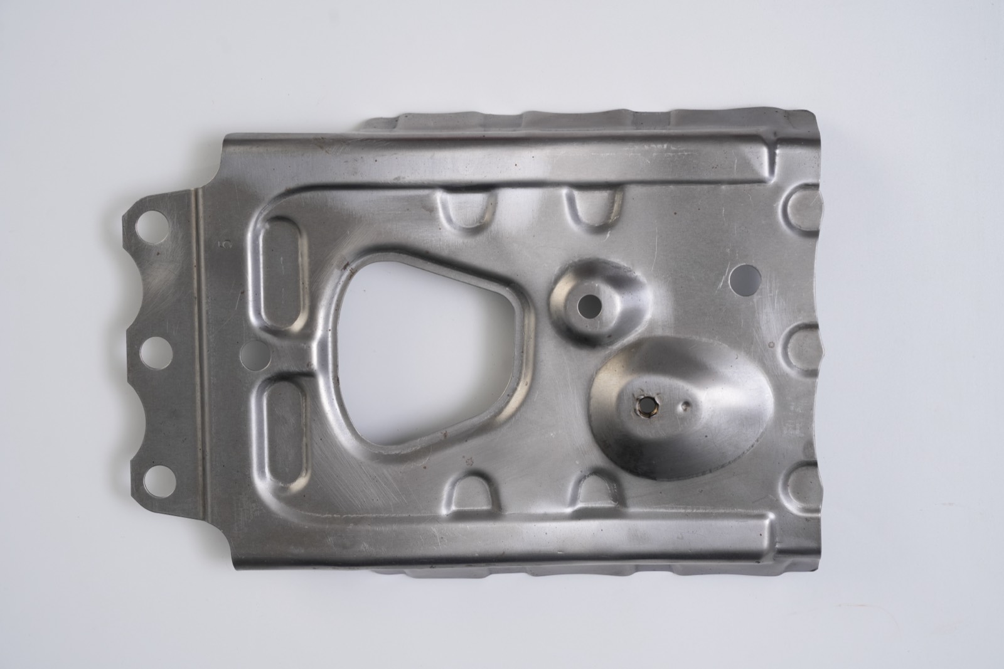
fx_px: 1952
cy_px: 334
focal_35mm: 70
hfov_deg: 28.8
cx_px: 502
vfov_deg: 19.4
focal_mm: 70
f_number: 8
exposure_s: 1/250
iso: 320
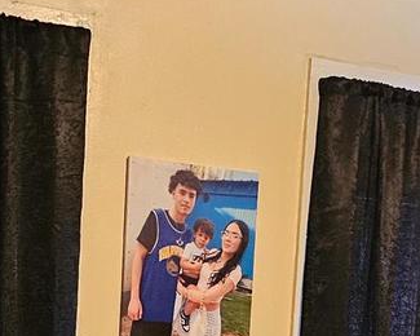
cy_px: 653
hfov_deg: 18.0
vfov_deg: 12.8
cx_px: 121
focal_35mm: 106
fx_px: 1318
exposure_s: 1/30
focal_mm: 6.3
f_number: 1.7
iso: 640
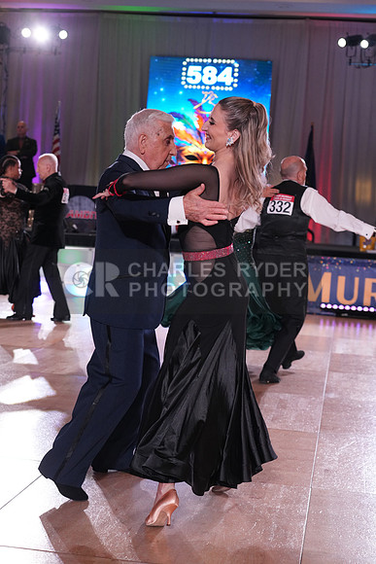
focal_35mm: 59
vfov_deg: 33.9
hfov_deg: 23.0
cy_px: 282
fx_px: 924
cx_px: 188
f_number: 4
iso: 2000
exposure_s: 1/500
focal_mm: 59
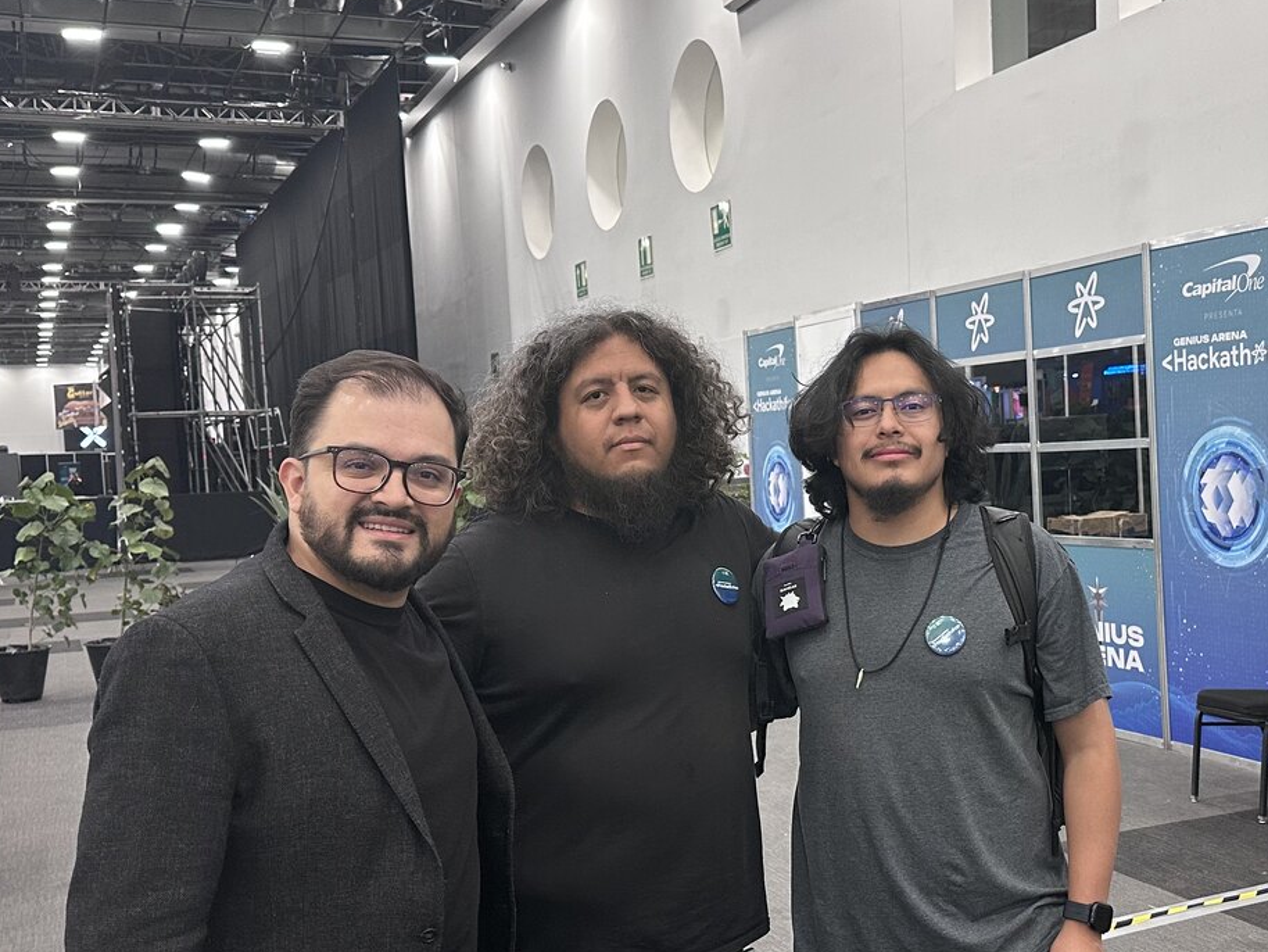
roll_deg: +2.4
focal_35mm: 42
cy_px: 537
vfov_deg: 34.3
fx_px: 1539
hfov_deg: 44.3
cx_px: 810
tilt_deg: -3.9
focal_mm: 6.86
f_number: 1.78
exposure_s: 1/62
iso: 250
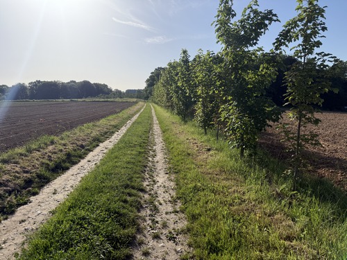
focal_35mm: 24
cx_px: 174
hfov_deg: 71.6
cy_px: 130
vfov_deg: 56.8
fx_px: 241
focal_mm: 6.76
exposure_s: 1/9091
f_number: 1.78
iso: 125
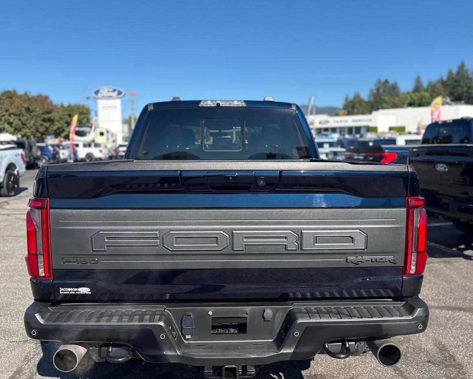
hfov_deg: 62.2
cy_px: 185
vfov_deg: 51.5
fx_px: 392
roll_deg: +0.8
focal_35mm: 28
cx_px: 228
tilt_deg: -3.8
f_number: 1.6
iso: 50
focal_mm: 5.96
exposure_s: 1/2283
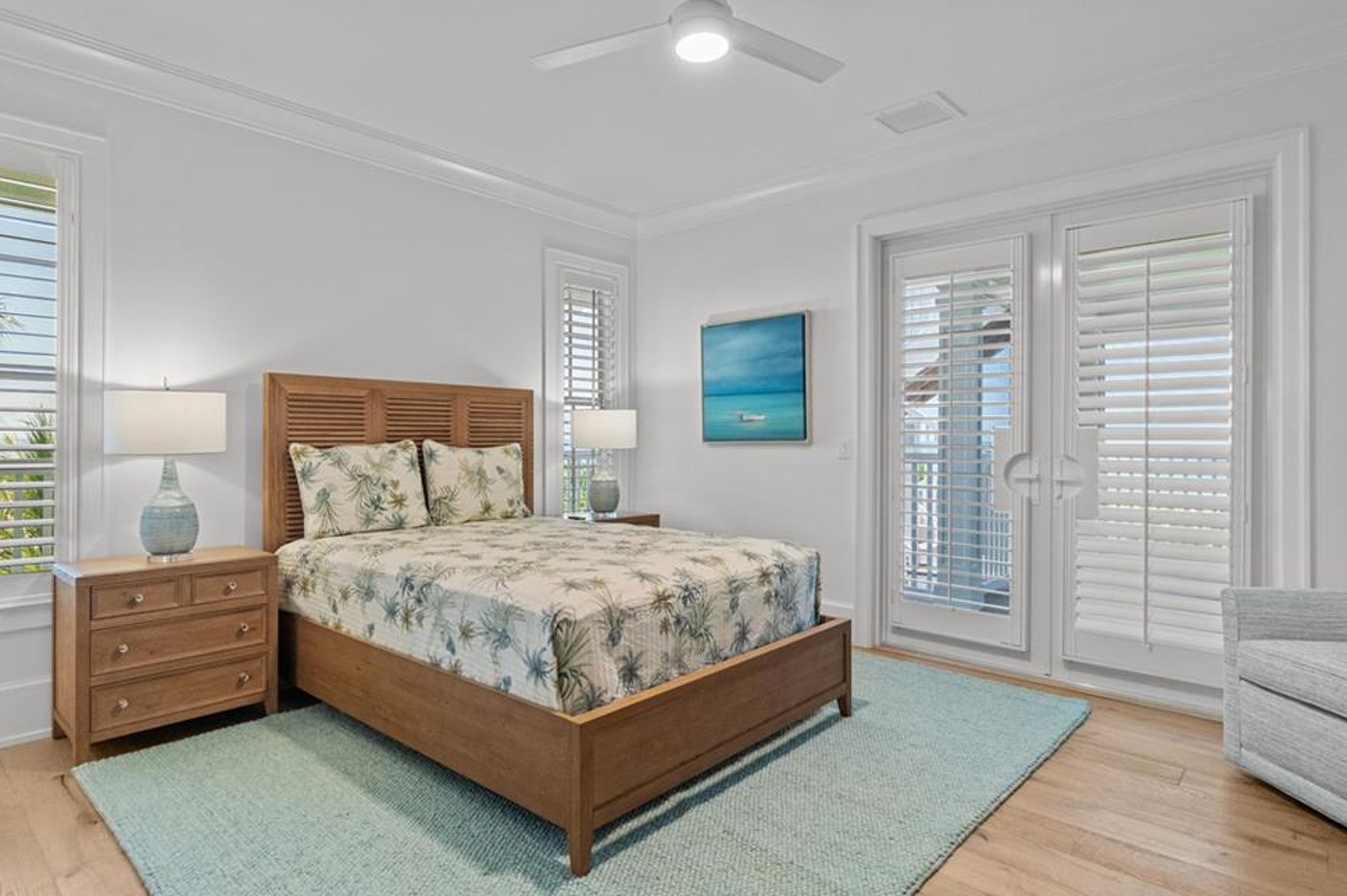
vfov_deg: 64.5
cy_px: 448
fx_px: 711
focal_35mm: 19
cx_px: 649
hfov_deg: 86.9
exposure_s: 1/13
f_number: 7.1
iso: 1600
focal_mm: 12
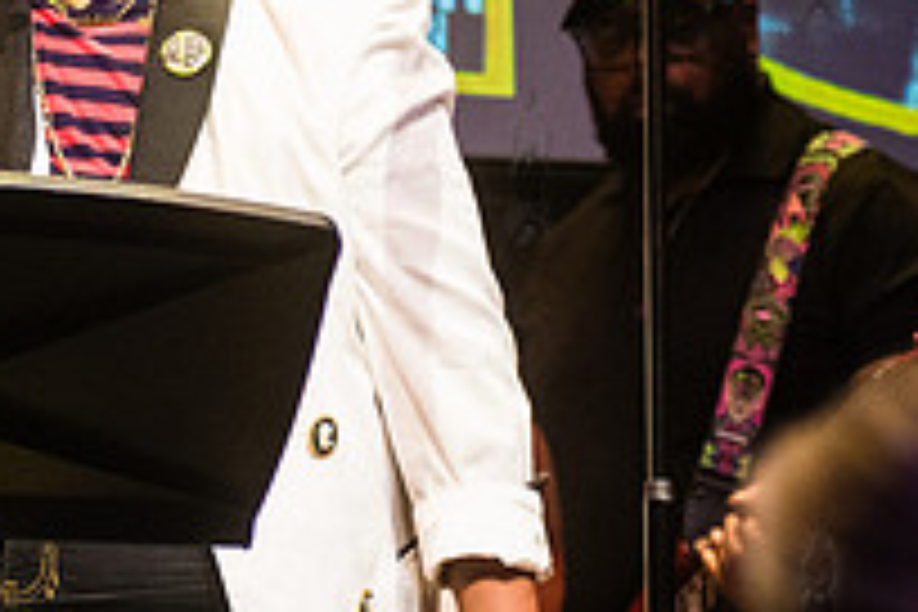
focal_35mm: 245
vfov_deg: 5.6
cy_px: -55
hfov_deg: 8.4
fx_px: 6247
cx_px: 1
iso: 6400
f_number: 4
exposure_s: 1/400
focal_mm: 80
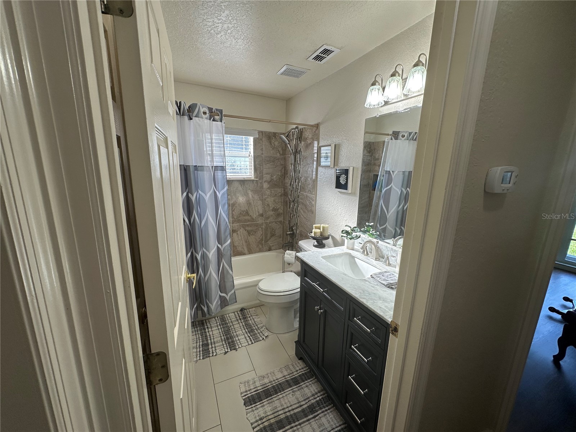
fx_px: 233
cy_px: 216
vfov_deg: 85.7
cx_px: 288
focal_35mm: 14
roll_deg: -1.8
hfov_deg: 102.1
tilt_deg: -10.9
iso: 40
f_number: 2.2
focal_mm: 2.22
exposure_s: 1/120
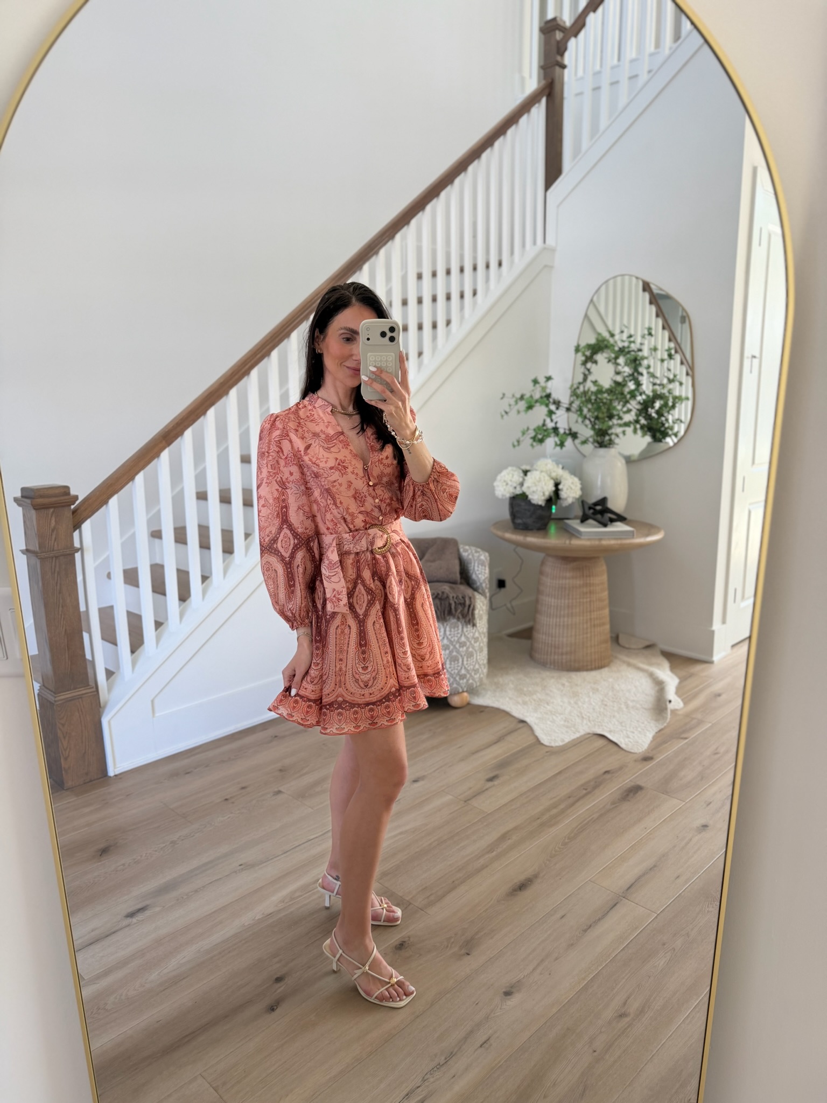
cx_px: 414
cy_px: 552
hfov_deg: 56.8
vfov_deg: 71.6
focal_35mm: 24
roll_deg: +0.4
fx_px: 765
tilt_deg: -19.9
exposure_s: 1/121
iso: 125
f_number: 1.78
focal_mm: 6.76
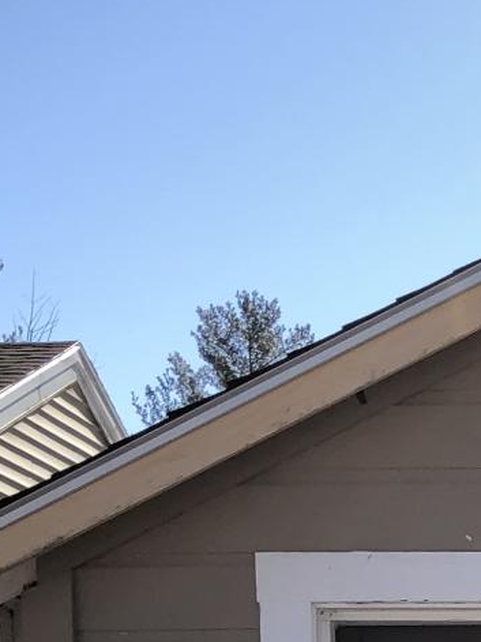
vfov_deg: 15.1
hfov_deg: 11.6
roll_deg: +0.4
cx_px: 834
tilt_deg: -2.5
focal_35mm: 119
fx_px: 2206
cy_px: 1028
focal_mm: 4
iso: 20
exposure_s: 1/1333
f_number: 1.8
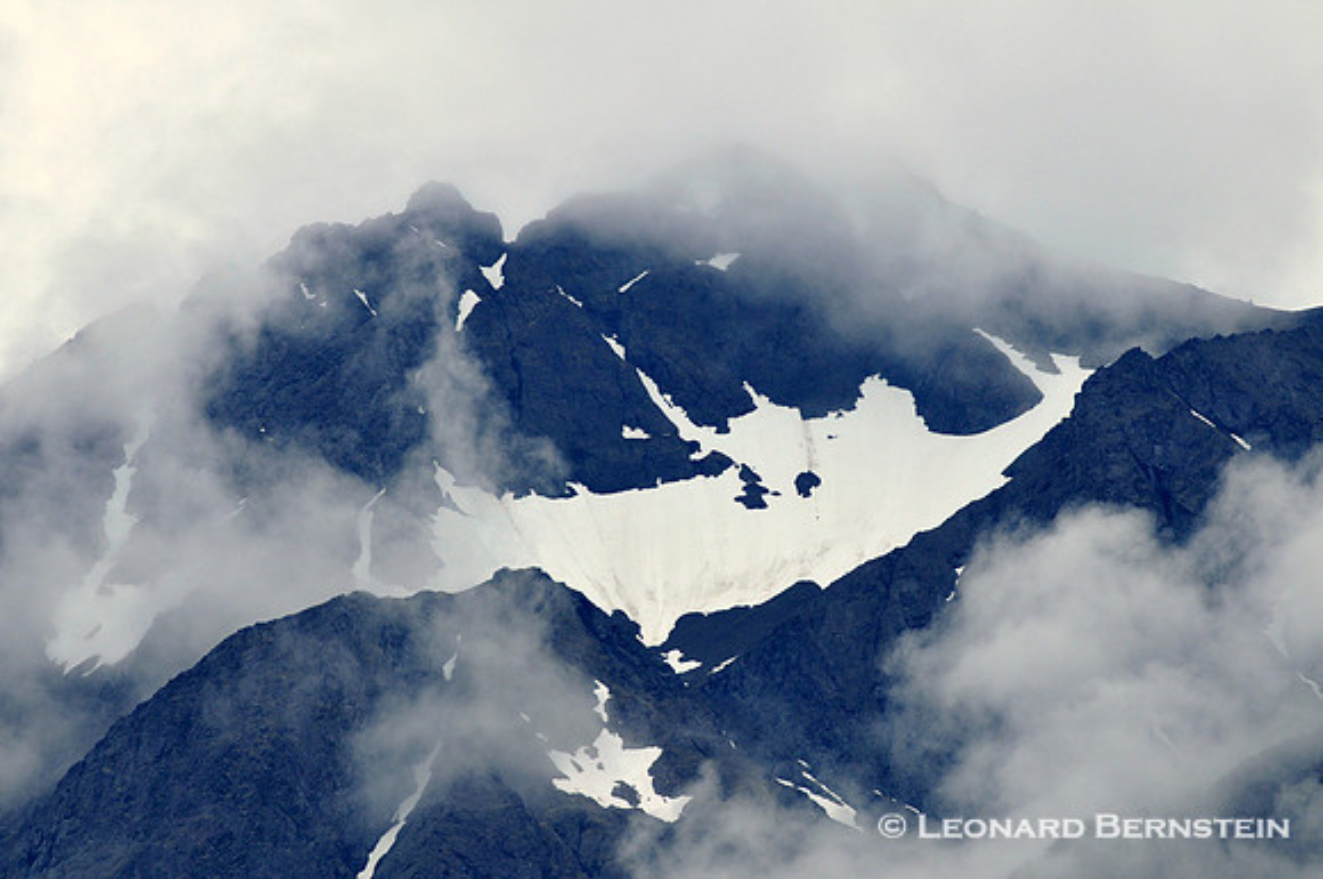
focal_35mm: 450
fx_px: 16514
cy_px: 440
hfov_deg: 4.6
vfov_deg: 3.0
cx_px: 662
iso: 500
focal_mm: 300
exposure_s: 1/640
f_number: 10
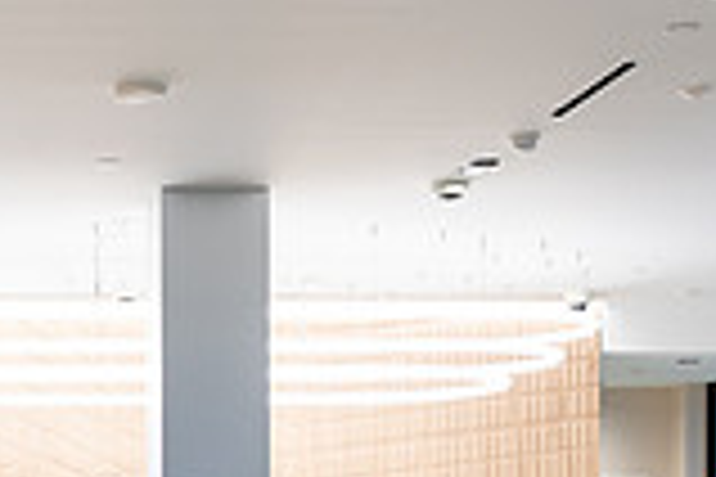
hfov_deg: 22.1
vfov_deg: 14.8
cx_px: 27
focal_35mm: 89
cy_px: 576
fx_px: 1770
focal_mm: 24
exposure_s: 1/160
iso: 400
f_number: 4
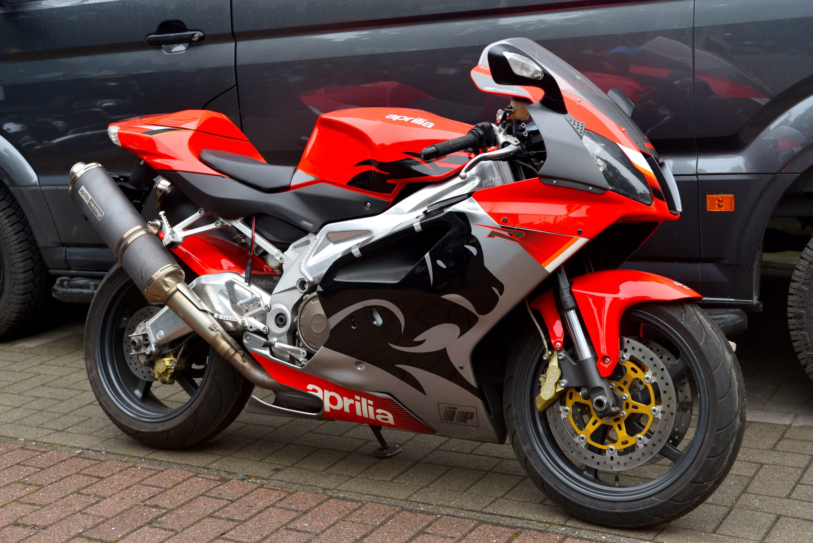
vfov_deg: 24.2
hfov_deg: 35.6
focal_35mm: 56
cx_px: 406
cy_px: 272
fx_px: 1265
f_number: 4.5
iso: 100
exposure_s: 1/80
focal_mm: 56
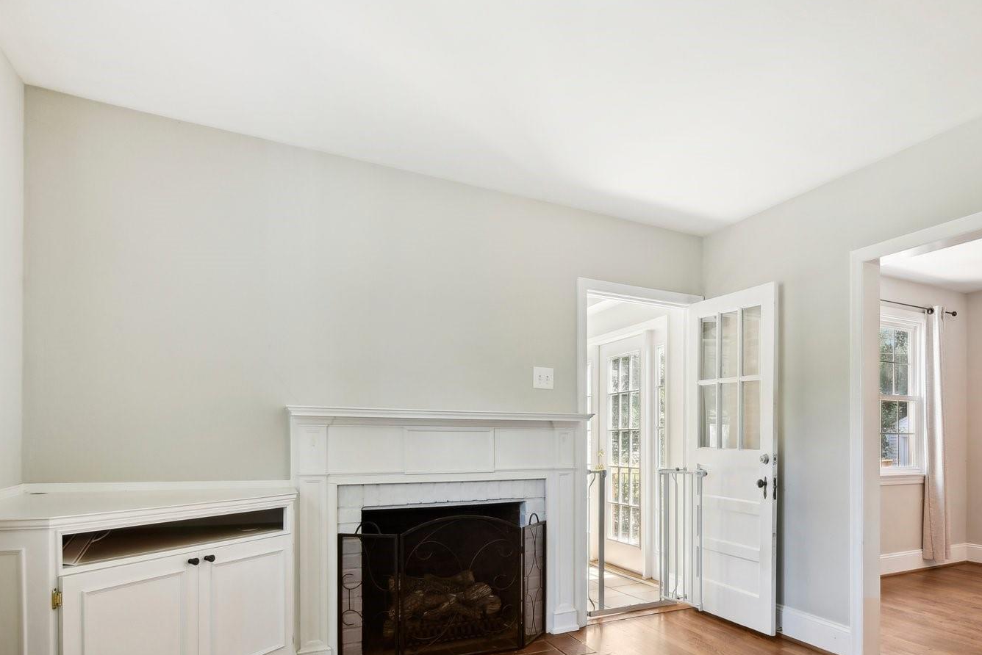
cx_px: 653
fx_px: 628
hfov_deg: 73.8
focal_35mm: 23
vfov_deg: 54.1
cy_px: 436
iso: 200
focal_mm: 15
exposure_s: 1/8
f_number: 8
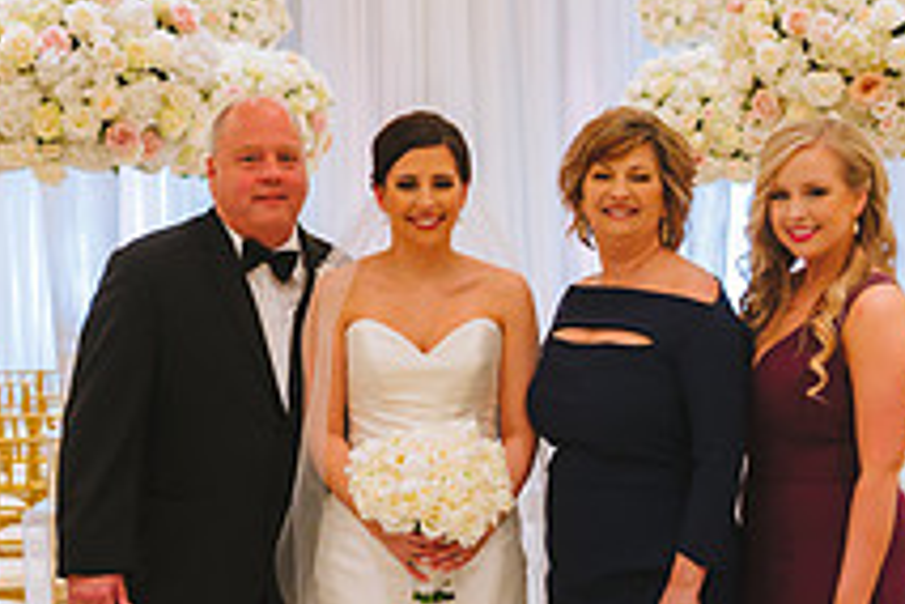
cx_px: 497
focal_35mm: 109
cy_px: 476
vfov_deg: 12.5
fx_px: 2740
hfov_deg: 18.8
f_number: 2.8
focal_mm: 40
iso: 1600
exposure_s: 1/200
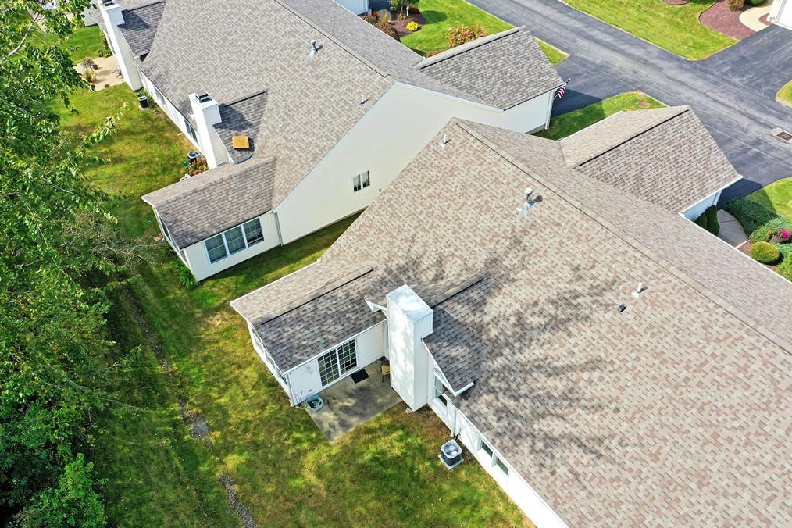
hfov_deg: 61.9
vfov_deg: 43.6
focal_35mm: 30
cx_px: 394
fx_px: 660
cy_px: 279
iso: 100
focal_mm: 10.26
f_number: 5.6
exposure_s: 1/320
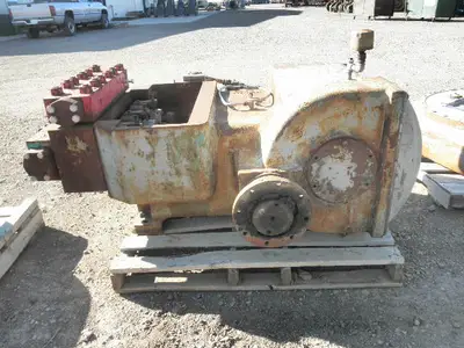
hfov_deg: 63.4
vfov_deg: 49.7
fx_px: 375
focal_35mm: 28
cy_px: 174
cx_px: 232
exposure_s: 1/250
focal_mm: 5
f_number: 3
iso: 64
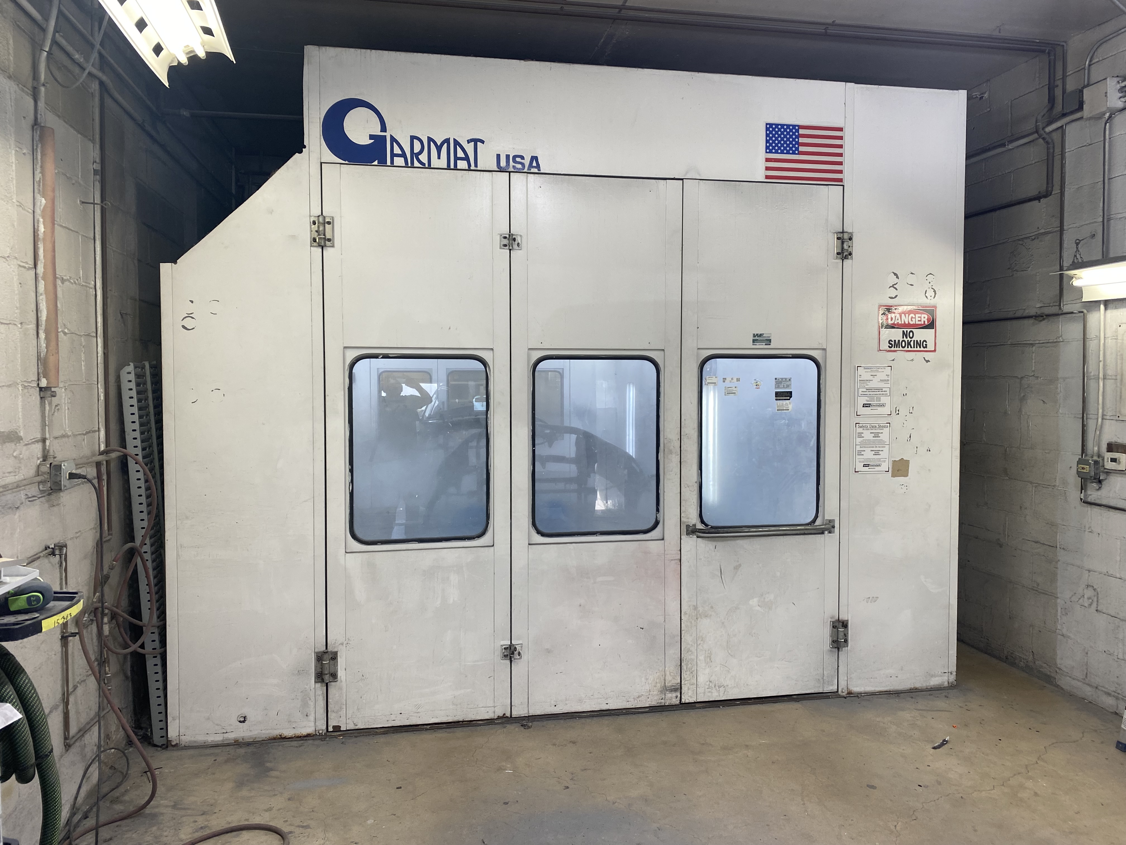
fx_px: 846
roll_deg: -0.7
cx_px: 563
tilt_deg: -0.7
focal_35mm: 26
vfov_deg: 53.1
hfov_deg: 67.3
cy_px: 422
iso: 80
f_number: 1.8
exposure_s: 1/120
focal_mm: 4.25
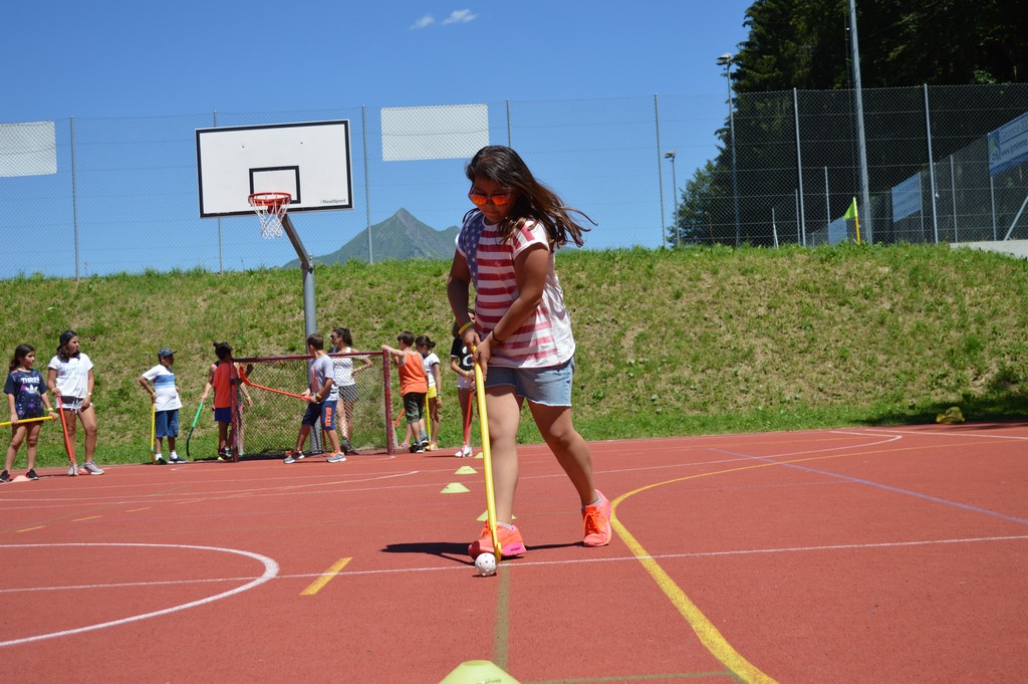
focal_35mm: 48
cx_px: 514
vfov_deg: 28.0
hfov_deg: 41.1
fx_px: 1370
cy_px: 342
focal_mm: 32
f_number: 4.8
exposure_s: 1/1000
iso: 160
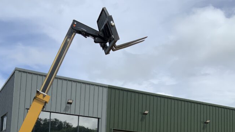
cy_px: 133
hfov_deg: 41.0
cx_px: 89
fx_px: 312
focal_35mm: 50
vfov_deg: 23.0
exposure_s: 1/2959
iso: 20
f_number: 1.8
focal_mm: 3
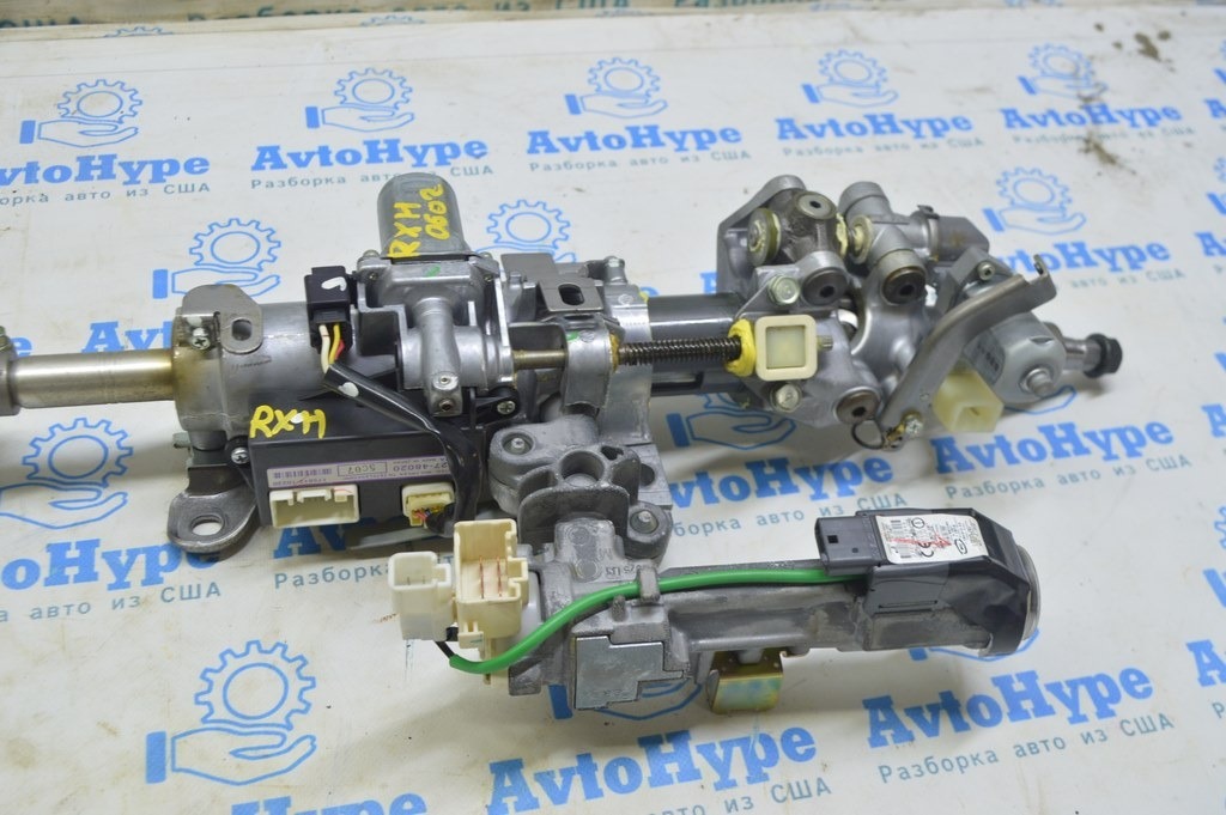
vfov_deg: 35.4
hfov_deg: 51.3
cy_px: 408
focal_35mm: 38
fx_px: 1276
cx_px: 613
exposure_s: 1/20
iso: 400
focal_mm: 25
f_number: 5.6
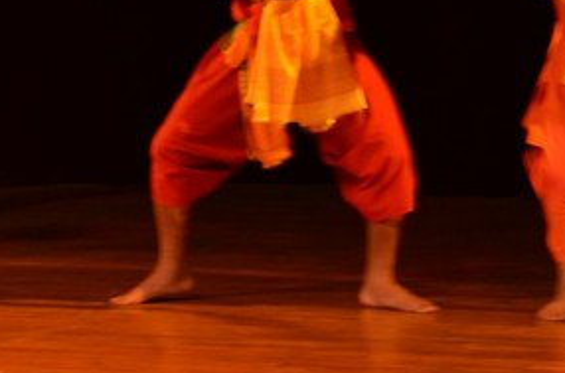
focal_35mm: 346
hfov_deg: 5.9
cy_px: 93
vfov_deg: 3.9
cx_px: -203
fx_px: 5415
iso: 720
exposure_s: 1/60
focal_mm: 66
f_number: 5.3
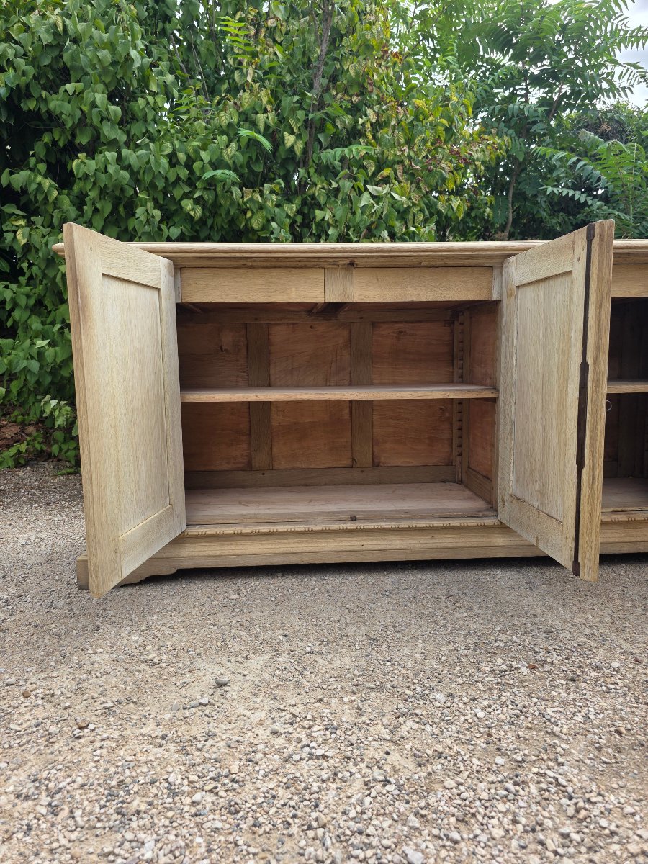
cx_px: 324
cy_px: 432
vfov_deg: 73.9
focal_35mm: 23
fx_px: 574
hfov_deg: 58.9
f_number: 1.7
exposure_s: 1/359
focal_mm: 6.3
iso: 32
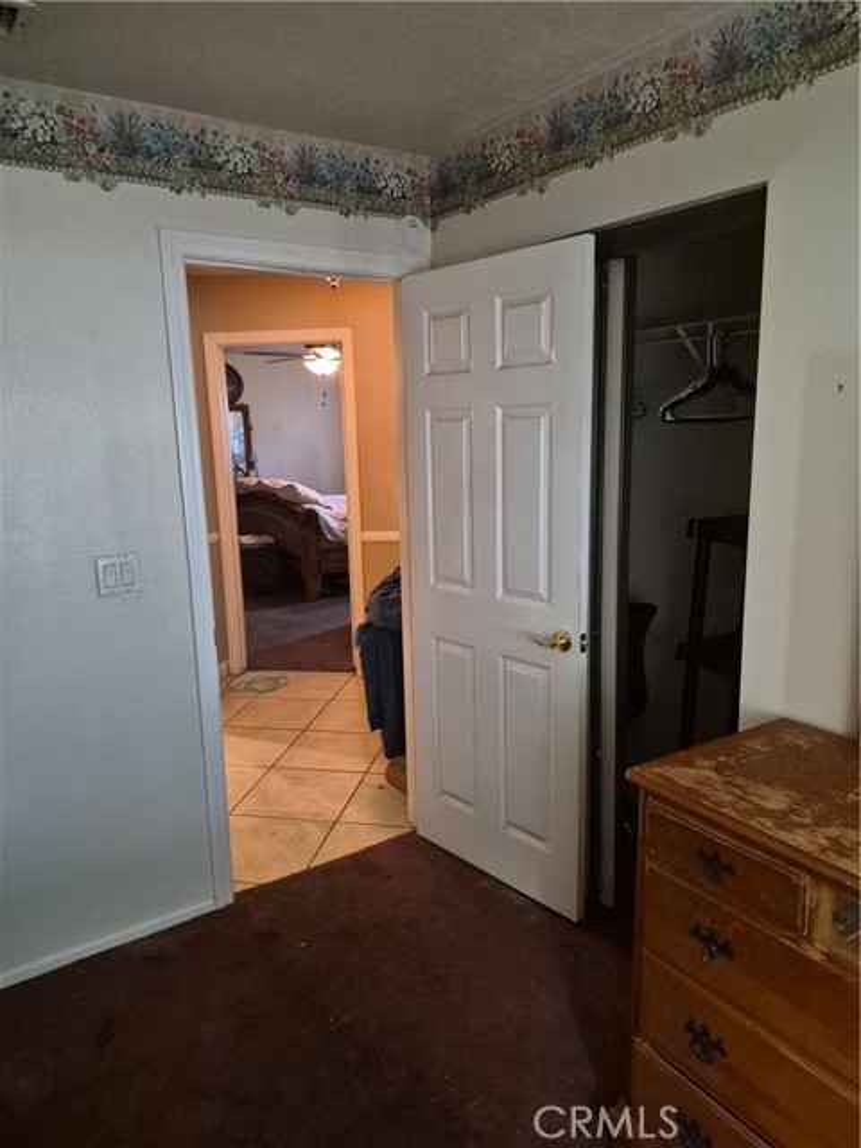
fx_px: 763
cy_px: 574
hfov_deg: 58.9
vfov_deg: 73.9
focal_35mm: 23
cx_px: 430
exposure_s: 1/120
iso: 2500
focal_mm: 5.4
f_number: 1.8
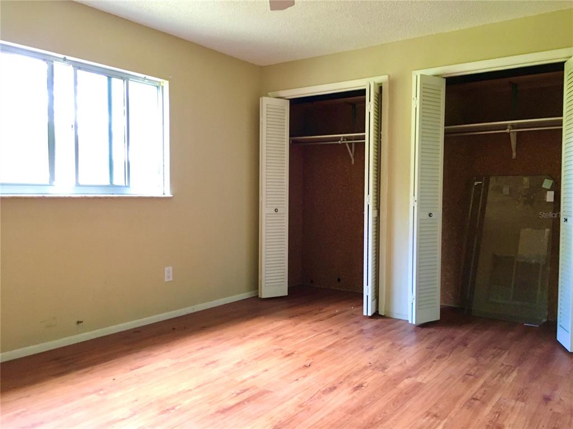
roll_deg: -0.8
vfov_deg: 48.2
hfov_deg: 61.7
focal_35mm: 29
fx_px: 480
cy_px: 214
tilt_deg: -2.1
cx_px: 286
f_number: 2.2
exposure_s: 1/17
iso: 200
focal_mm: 4.15
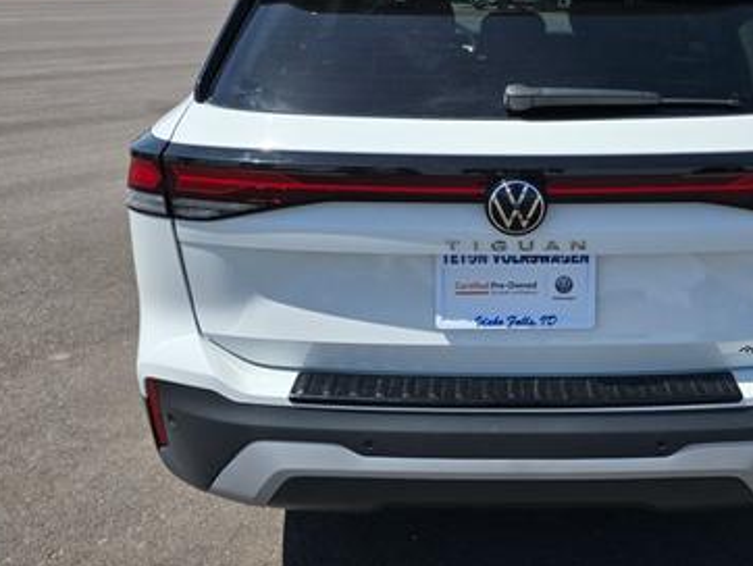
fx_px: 697
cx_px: 497
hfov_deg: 55.7
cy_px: 235
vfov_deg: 44.0
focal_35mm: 32
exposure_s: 1/904
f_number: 1.7
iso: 12
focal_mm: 6.3
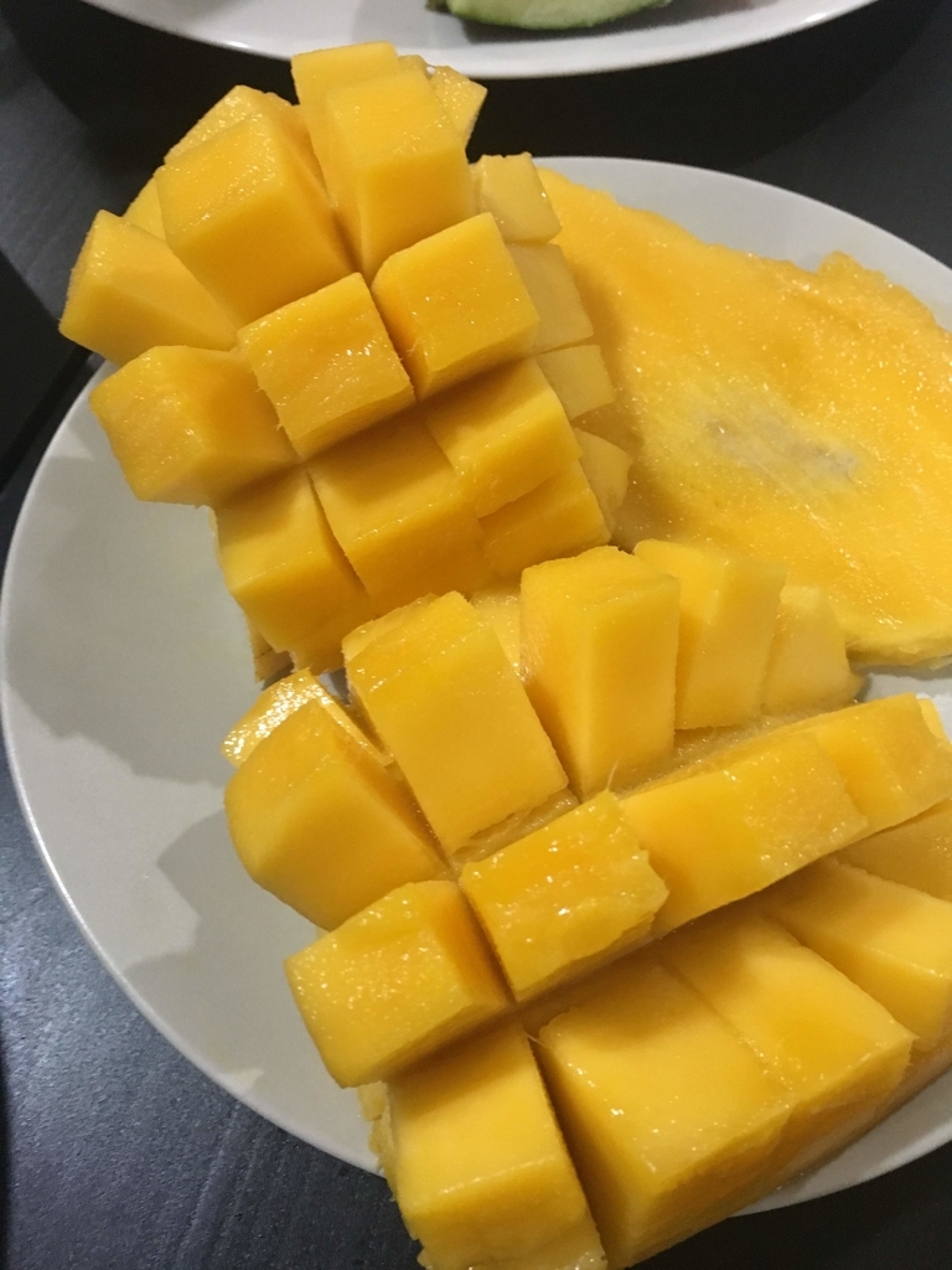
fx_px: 1063
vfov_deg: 61.7
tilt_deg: -61.6
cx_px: 476
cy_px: 635
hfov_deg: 48.2
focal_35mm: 29
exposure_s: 1/25
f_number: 2.2
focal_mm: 4.15
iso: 200
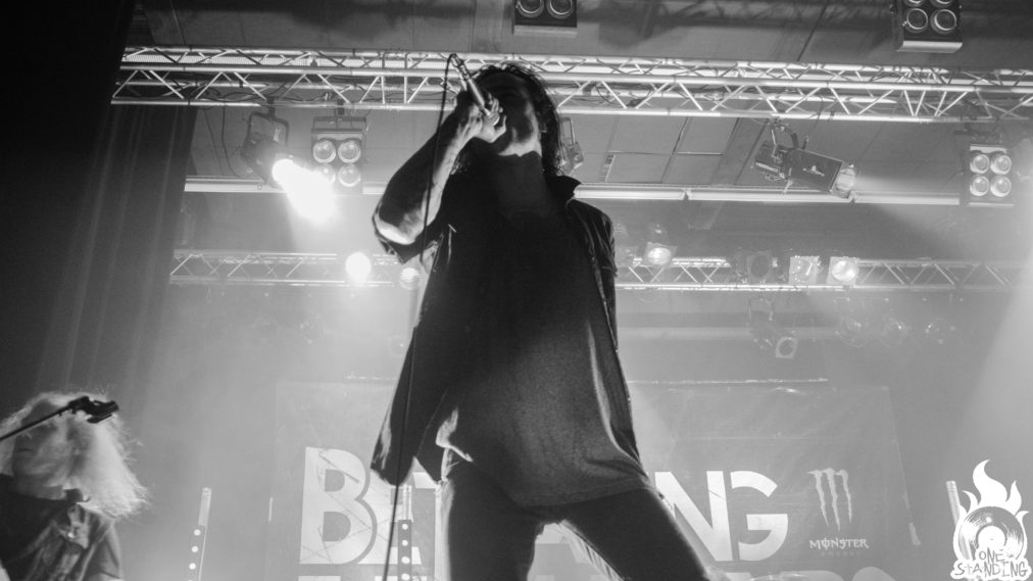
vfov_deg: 33.6
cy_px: 237
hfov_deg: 56.6
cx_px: 514
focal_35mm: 35
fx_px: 959
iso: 5000
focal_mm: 22
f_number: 3.8
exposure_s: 1/40
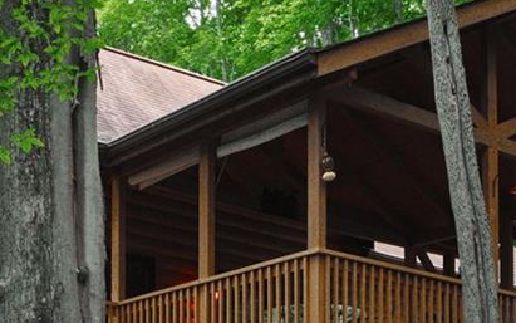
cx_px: 162
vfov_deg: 16.9
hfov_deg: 26.9
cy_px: 288
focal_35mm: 76
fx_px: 1069
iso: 640
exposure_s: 1/60
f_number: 6.3
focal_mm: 20
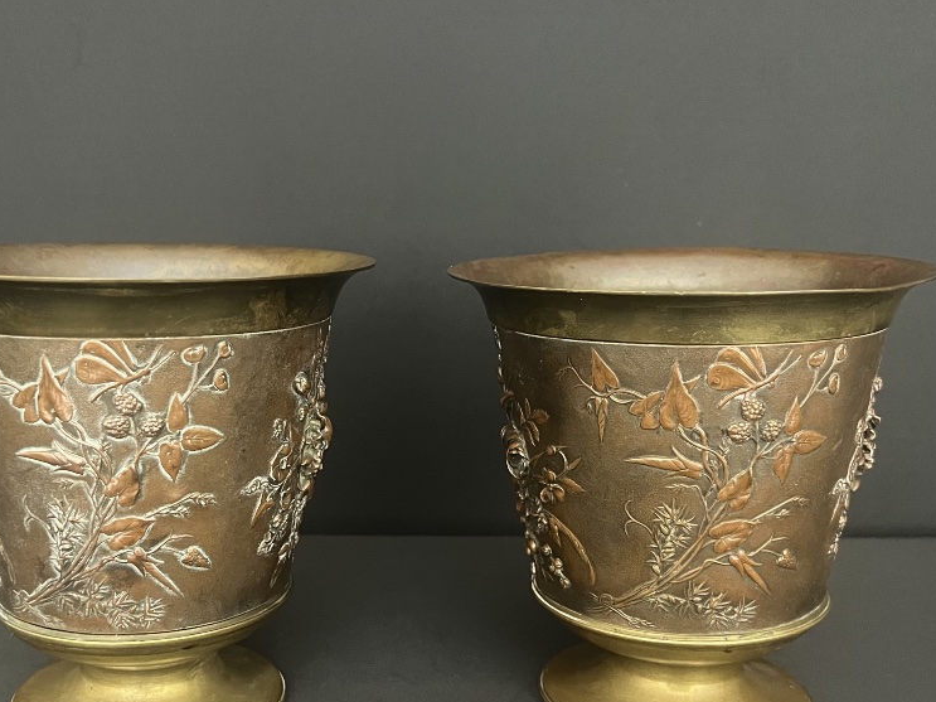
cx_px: 407
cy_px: 401
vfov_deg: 34.3
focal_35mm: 42
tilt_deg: -10.9
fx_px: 1135
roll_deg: -0.8
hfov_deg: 44.7
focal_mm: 5.7
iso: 640
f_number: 1.5
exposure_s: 1/32
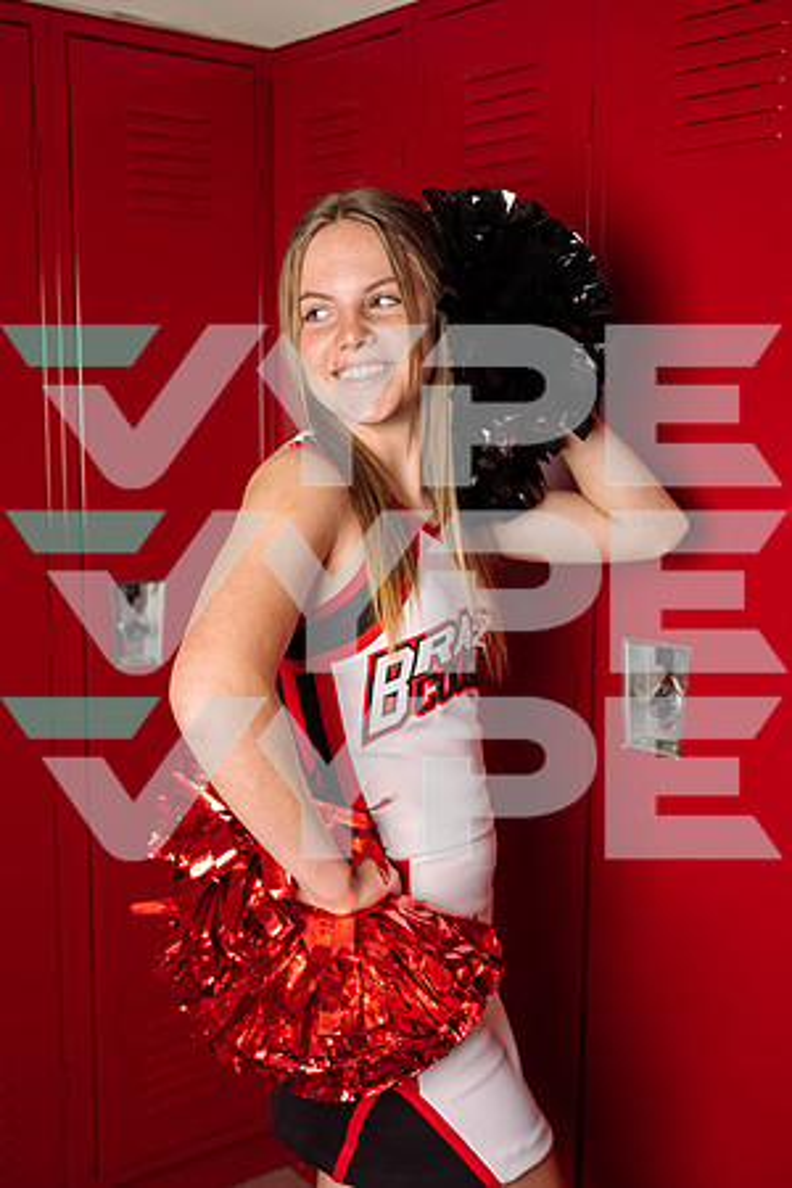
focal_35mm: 44
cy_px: 594
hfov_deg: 30.5
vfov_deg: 44.5
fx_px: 1452
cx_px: 396
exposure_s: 1/250
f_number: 5
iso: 200
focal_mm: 44
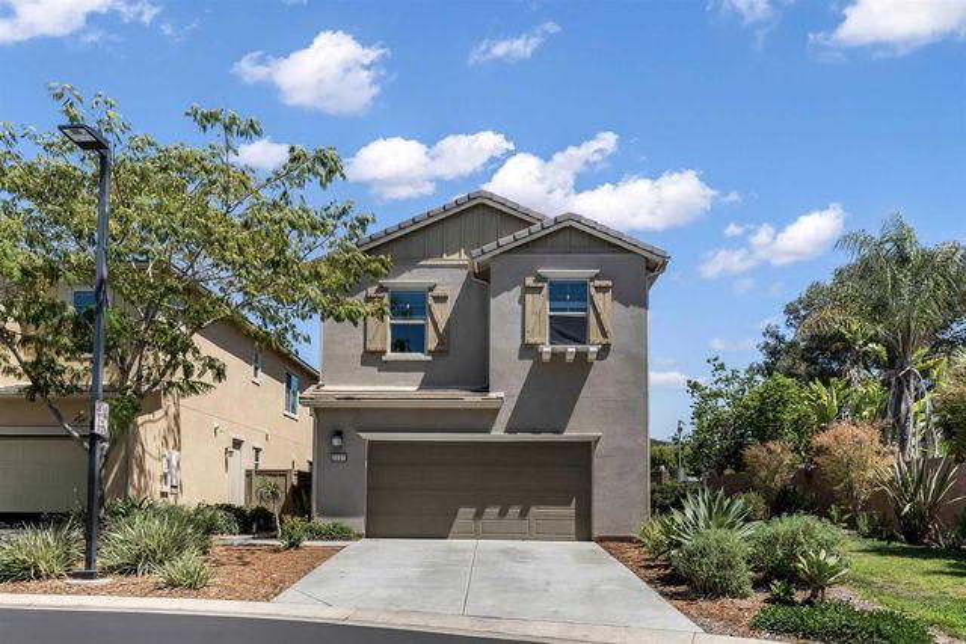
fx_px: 429
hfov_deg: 96.7
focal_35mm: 16
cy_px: 322
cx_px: 483
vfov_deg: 73.8
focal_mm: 16
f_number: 8
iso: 100
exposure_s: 1/50
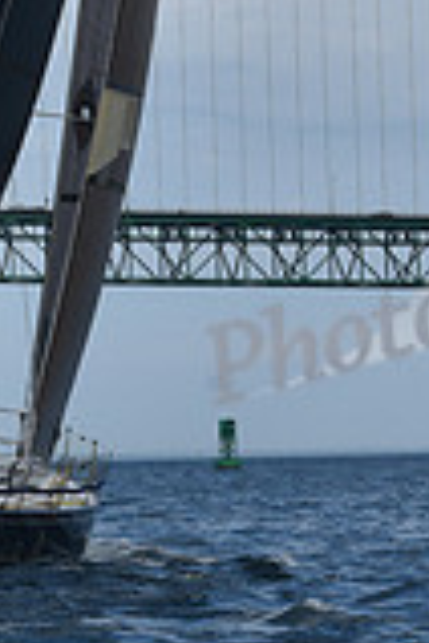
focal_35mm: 255
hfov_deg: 5.4
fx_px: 4558
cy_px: -263
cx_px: -2
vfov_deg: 7.9
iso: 250
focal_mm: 70
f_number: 10
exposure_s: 1/800
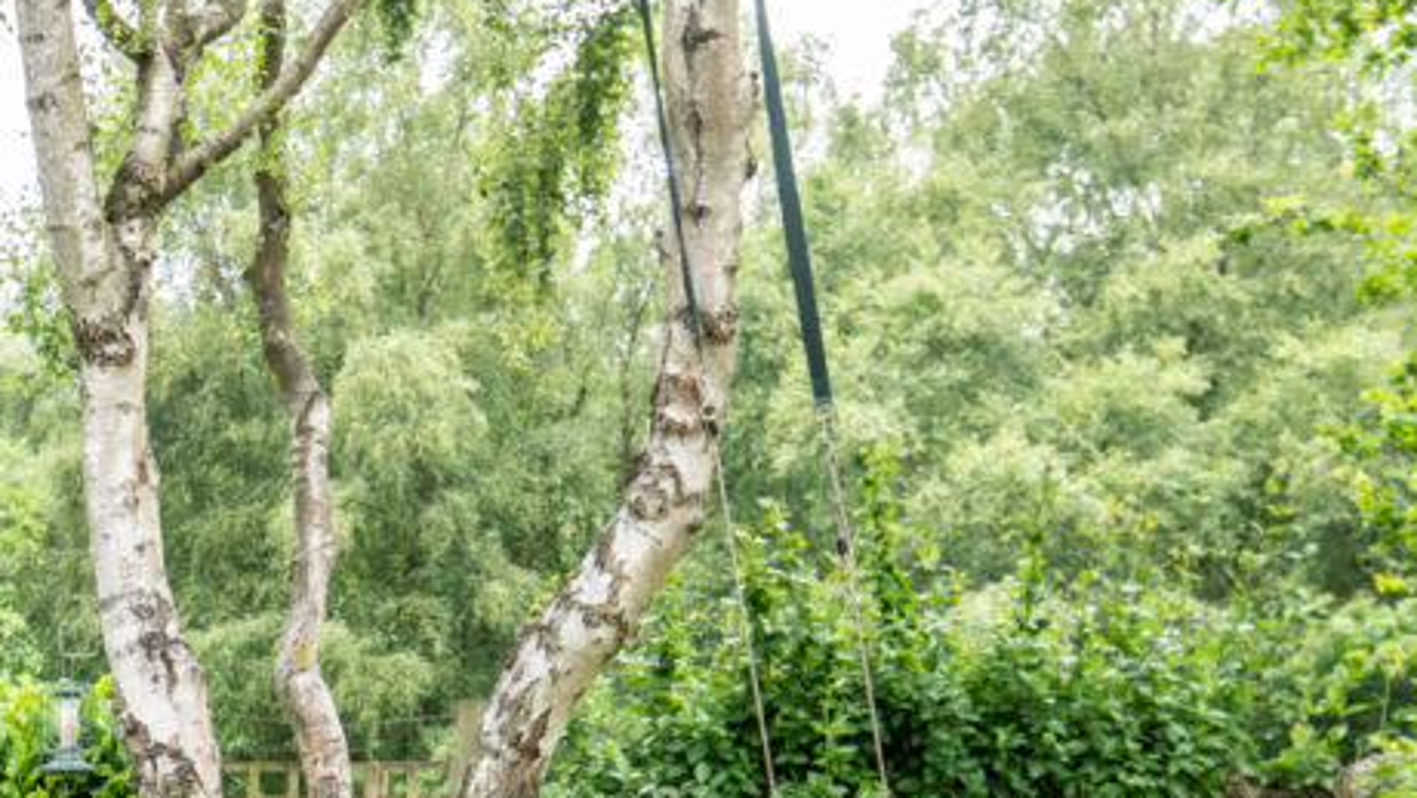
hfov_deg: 27.7
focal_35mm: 71
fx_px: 2668
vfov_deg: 16.3
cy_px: 951
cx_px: -49
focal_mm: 30
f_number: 6.3
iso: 1000
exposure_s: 1/200
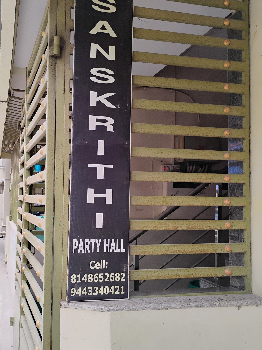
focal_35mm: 36
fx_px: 363
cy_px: 179
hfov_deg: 39.3
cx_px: 94
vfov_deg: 51.4
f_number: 1.8
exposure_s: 1/100
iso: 100
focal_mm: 4.26
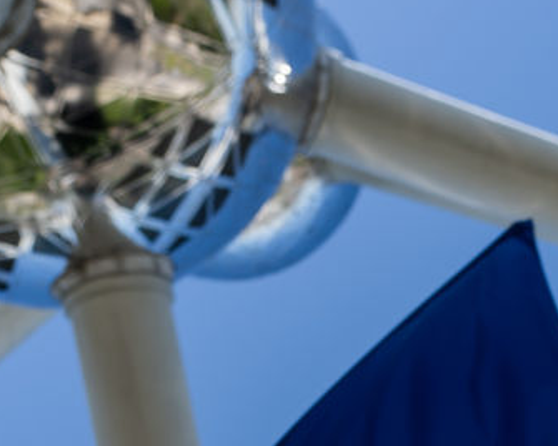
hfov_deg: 21.9
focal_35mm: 86
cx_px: 445
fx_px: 1420
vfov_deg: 16.3
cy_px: 676
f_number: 4.5
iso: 100
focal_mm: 24
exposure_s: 1/500
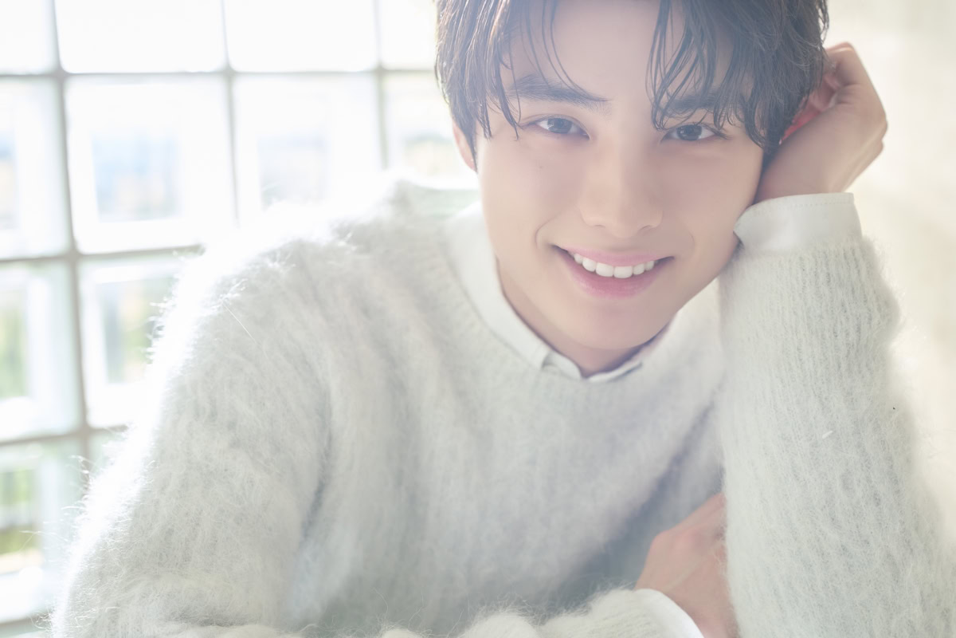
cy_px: 319
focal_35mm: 70
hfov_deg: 28.8
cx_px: 478
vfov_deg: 19.5
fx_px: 1859
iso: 1000
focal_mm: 70
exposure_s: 1/200
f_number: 4
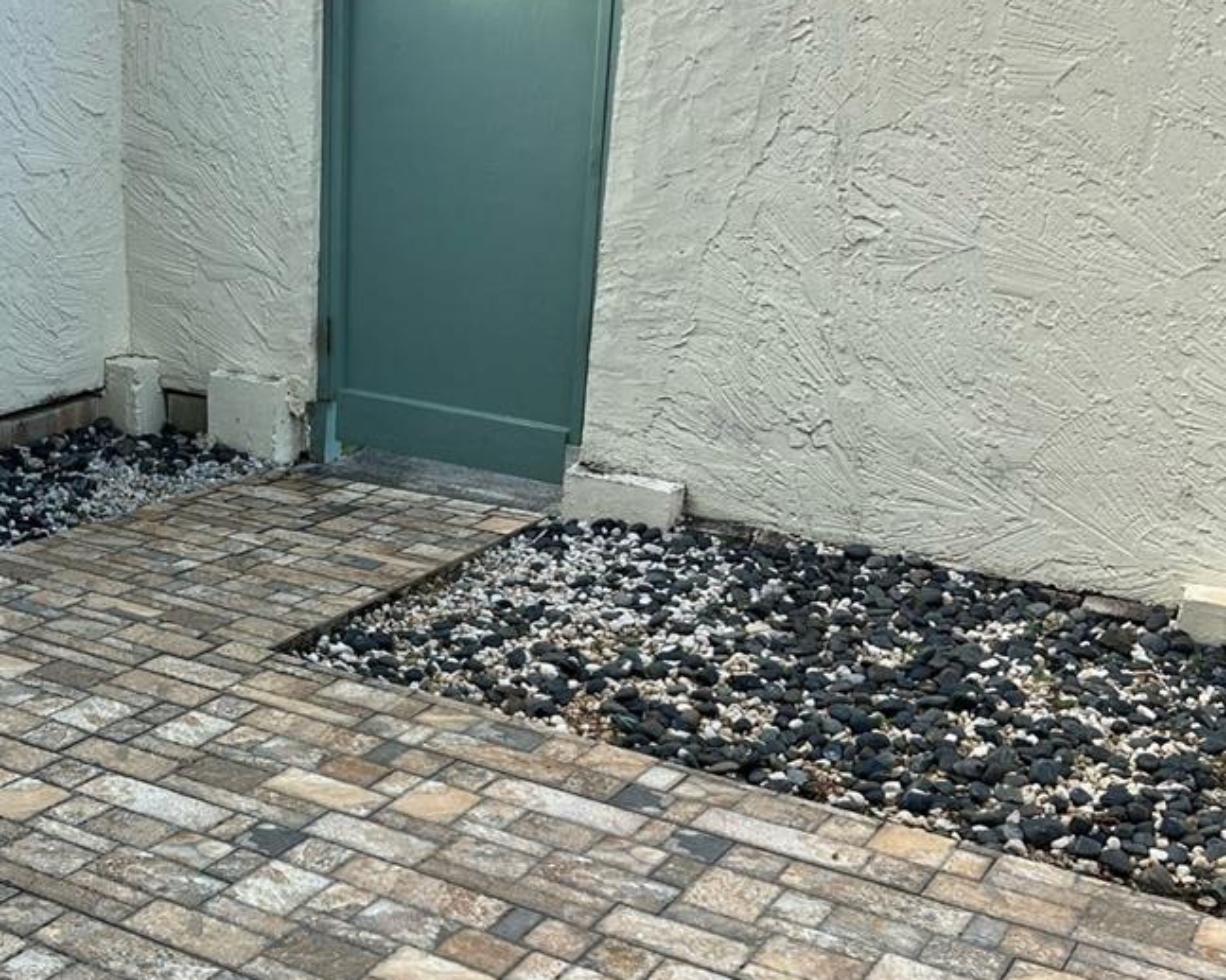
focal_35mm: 47
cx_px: 382
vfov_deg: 31.6
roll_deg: -0.9
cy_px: 721
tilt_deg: -23.5
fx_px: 1705
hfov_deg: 39.0
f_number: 1.5
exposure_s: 1/258
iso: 40
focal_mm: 5.7
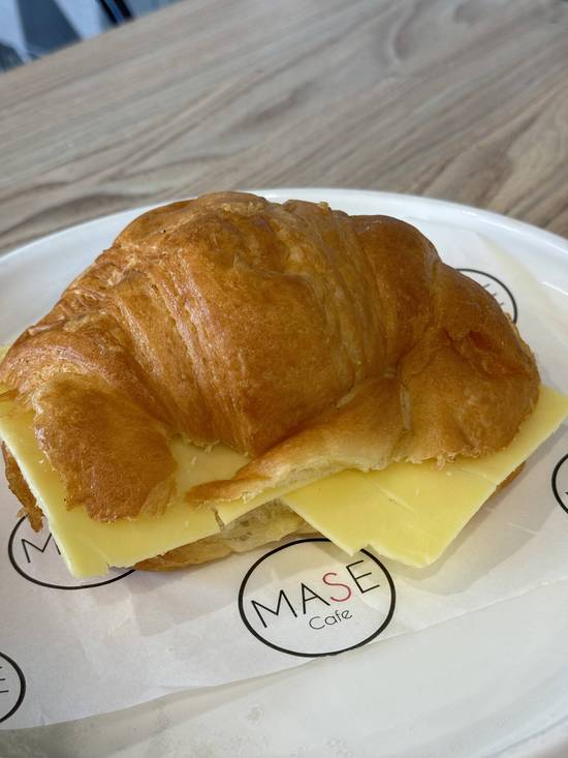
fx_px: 1050
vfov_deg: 39.7
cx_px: 284
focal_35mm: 48
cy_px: 379
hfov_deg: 30.3
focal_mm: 6.86
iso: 100
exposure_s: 1/50
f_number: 1.78
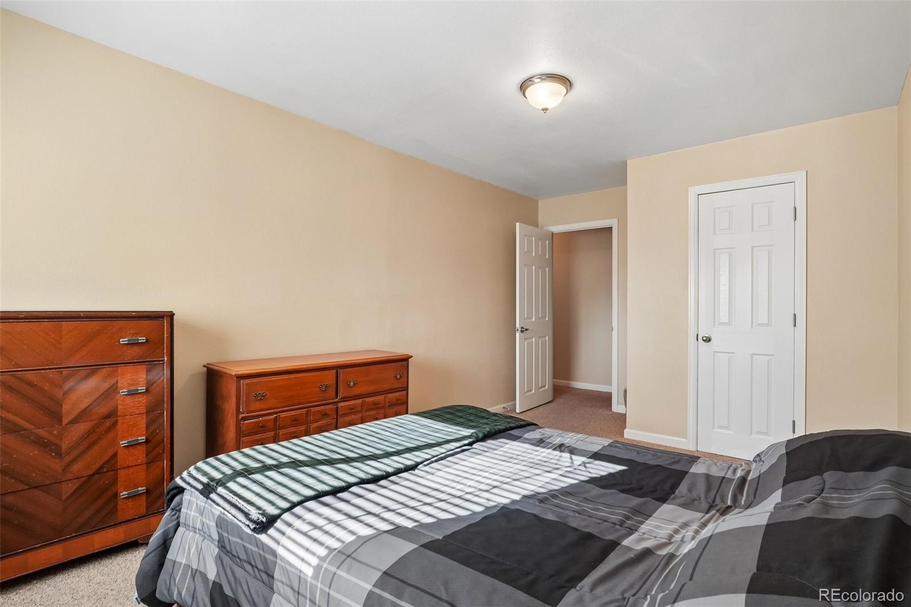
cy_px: 304
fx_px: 417
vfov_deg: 72.0
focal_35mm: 16
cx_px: 456
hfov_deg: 95.0
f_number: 8
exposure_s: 1/30
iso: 320
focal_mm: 11
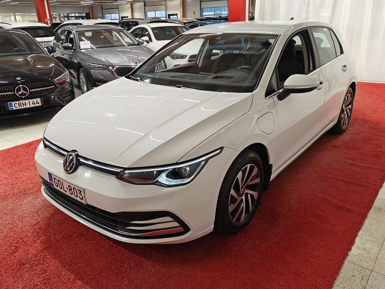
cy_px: 144
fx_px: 323
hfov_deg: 61.7
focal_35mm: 29
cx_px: 192
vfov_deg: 48.2
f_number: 1.8
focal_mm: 5.59
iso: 80
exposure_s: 1/77
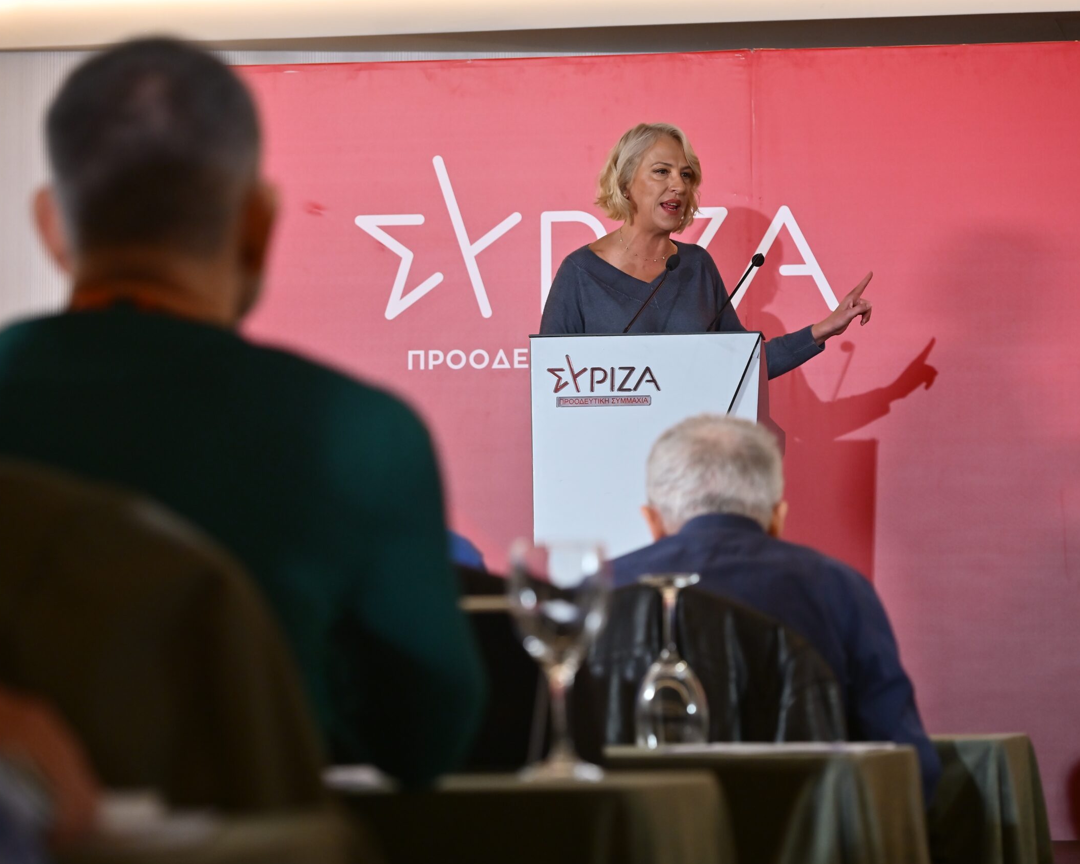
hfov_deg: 16.2
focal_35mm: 119
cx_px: 580
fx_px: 3804
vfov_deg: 13.0
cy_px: 434
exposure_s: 1/250
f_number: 4.5
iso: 1400
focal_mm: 105
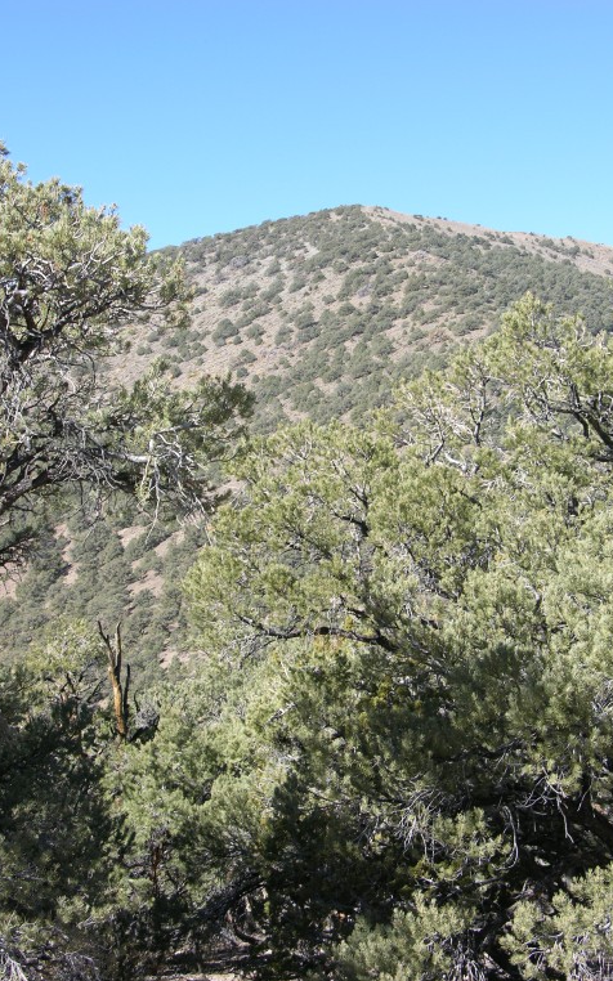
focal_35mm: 62
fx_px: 1658
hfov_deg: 20.9
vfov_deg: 33.0
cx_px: 339
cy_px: 489
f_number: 4.4
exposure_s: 1/182
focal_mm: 14.7
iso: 50
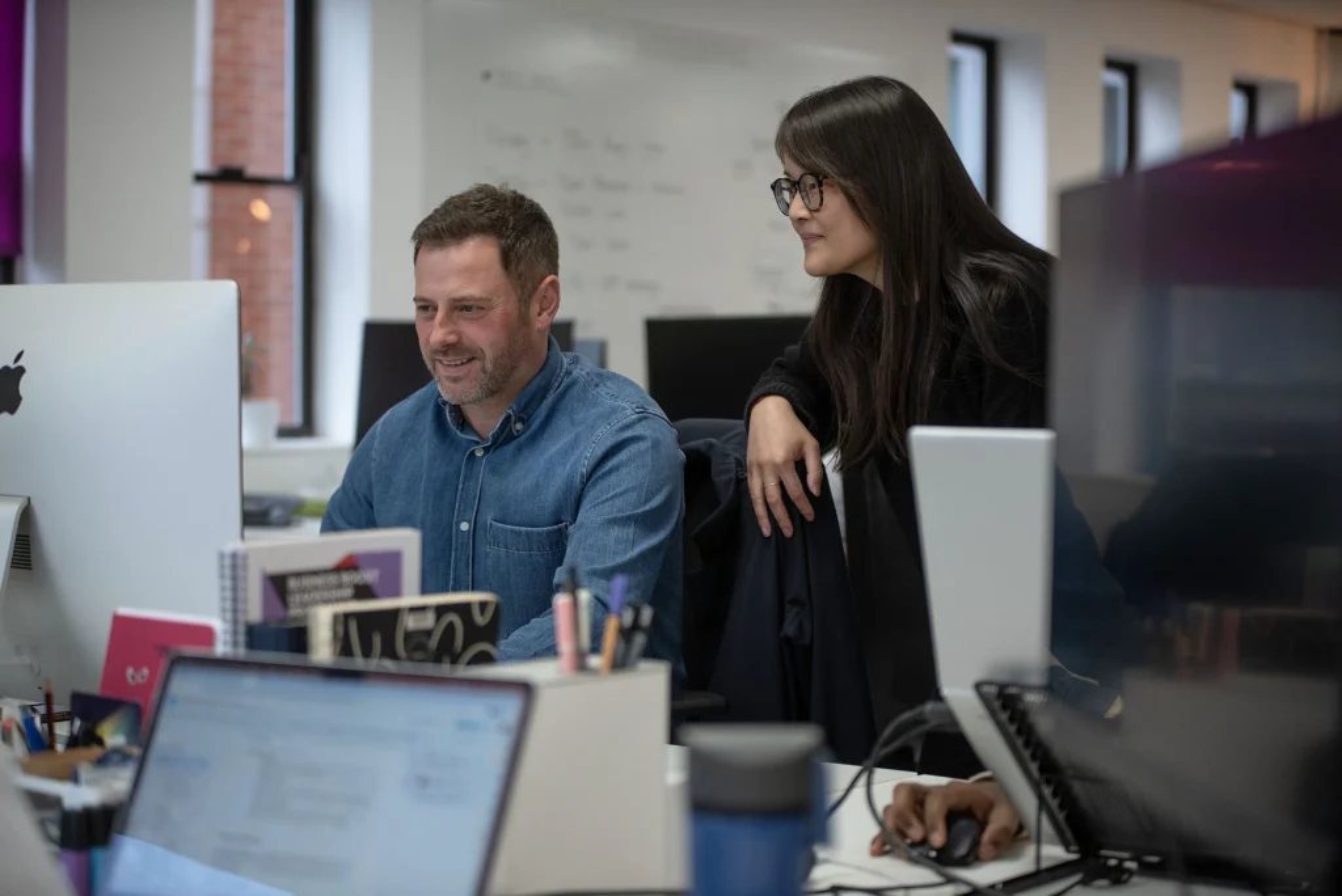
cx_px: 671
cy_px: 448
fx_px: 2611
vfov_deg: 19.5
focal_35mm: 70
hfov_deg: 28.8
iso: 400
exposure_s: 1/125
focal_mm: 70
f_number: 2.8
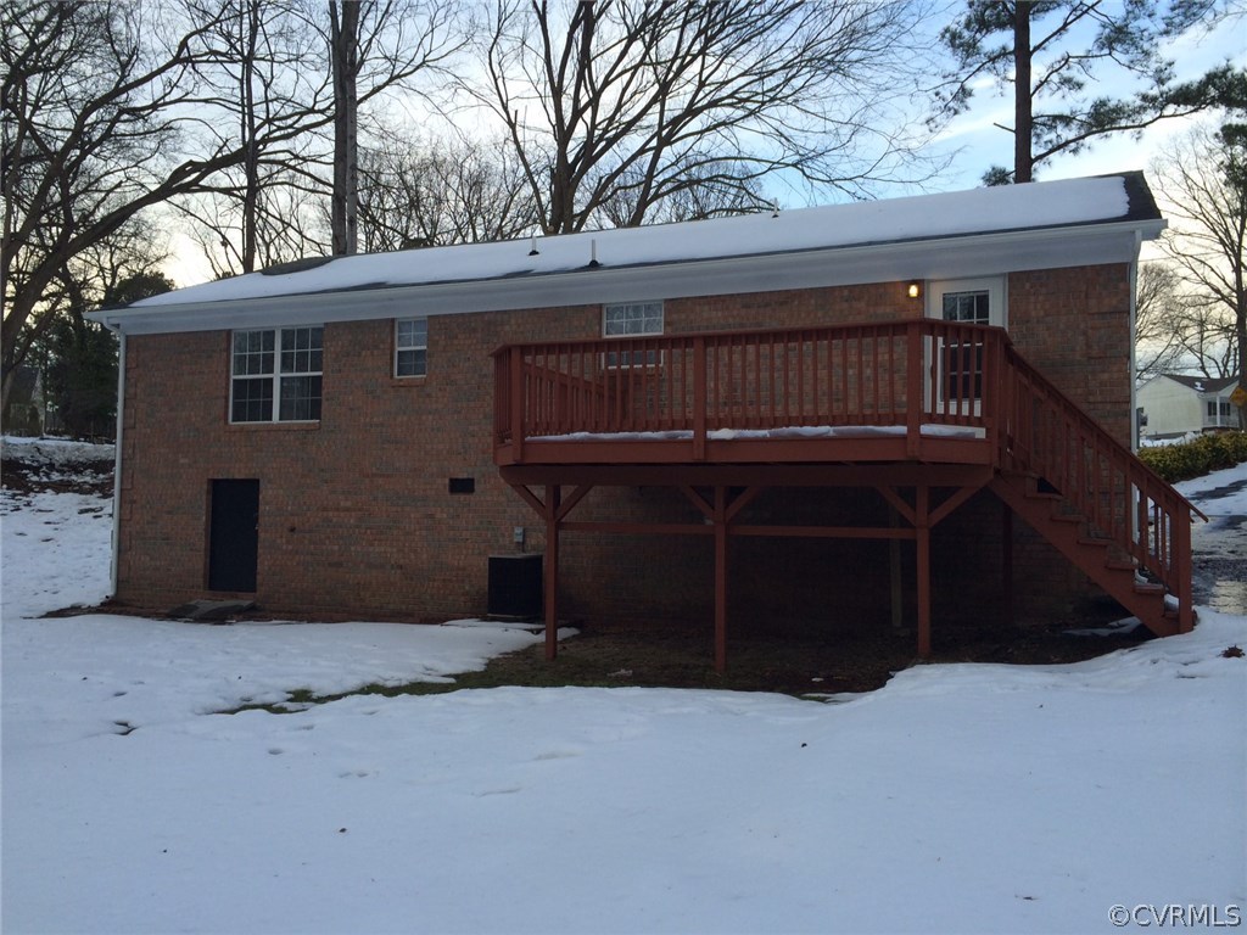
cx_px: 624
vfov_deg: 46.8
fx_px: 1081
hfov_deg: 60.0
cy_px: 468
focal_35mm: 30
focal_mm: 4.12
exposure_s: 1/222
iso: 32
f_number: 2.2
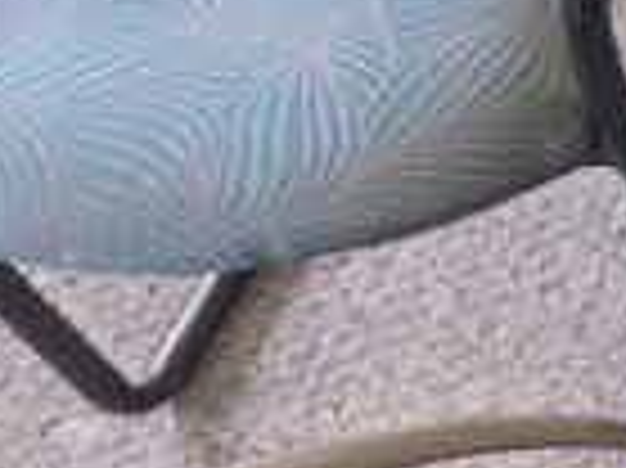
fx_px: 1825
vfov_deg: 13.5
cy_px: -302
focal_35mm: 101
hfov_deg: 14.9
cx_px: 1342
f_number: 1.7
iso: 400
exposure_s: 1/60
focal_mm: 6.3
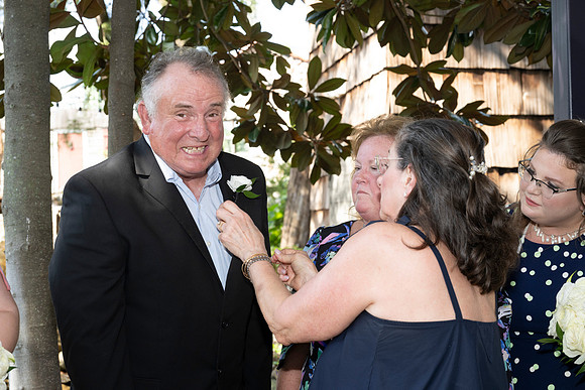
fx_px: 845
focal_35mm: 52
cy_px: 195
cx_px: 292
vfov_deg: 26.0
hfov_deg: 38.2
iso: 400
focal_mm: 52
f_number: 6.3
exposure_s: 1/160
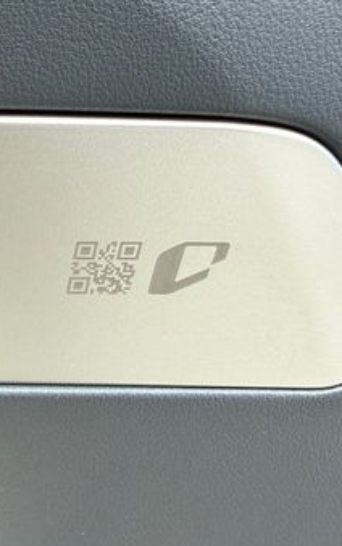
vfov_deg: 41.8
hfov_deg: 23.8
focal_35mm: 48
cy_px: 303
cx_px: -97
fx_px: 716
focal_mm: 2.22
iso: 40
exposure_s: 1/121
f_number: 2.2
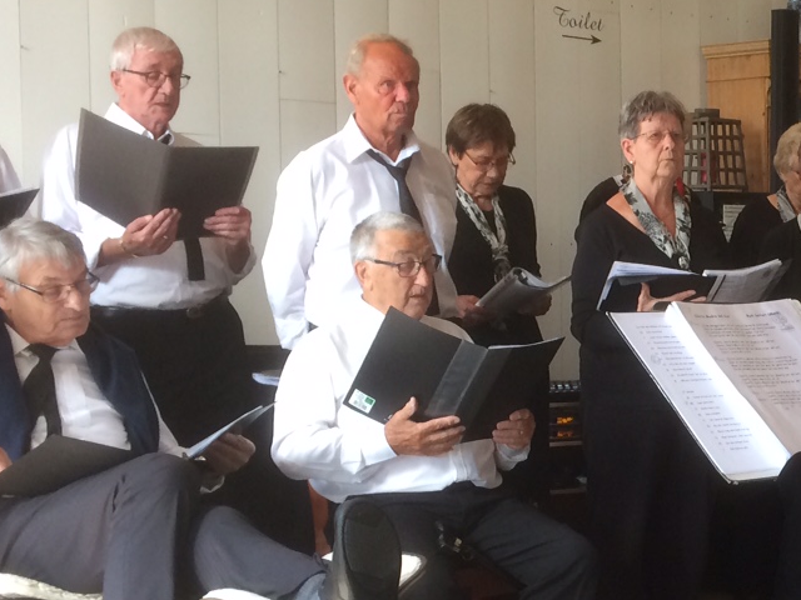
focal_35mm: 74
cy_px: 368
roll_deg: +0.3
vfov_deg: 19.9
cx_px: 956
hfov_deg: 24.0
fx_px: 1712
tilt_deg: -4.6
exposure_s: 1/33
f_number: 2.2
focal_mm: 4.15
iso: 50
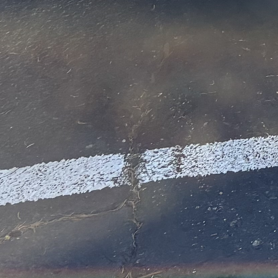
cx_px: 820
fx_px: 1445
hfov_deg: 9.0
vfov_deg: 10.0
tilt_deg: -20.3
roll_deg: -4.2
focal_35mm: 159
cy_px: -311
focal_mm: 5.96
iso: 50
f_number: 1.6
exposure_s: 1/872
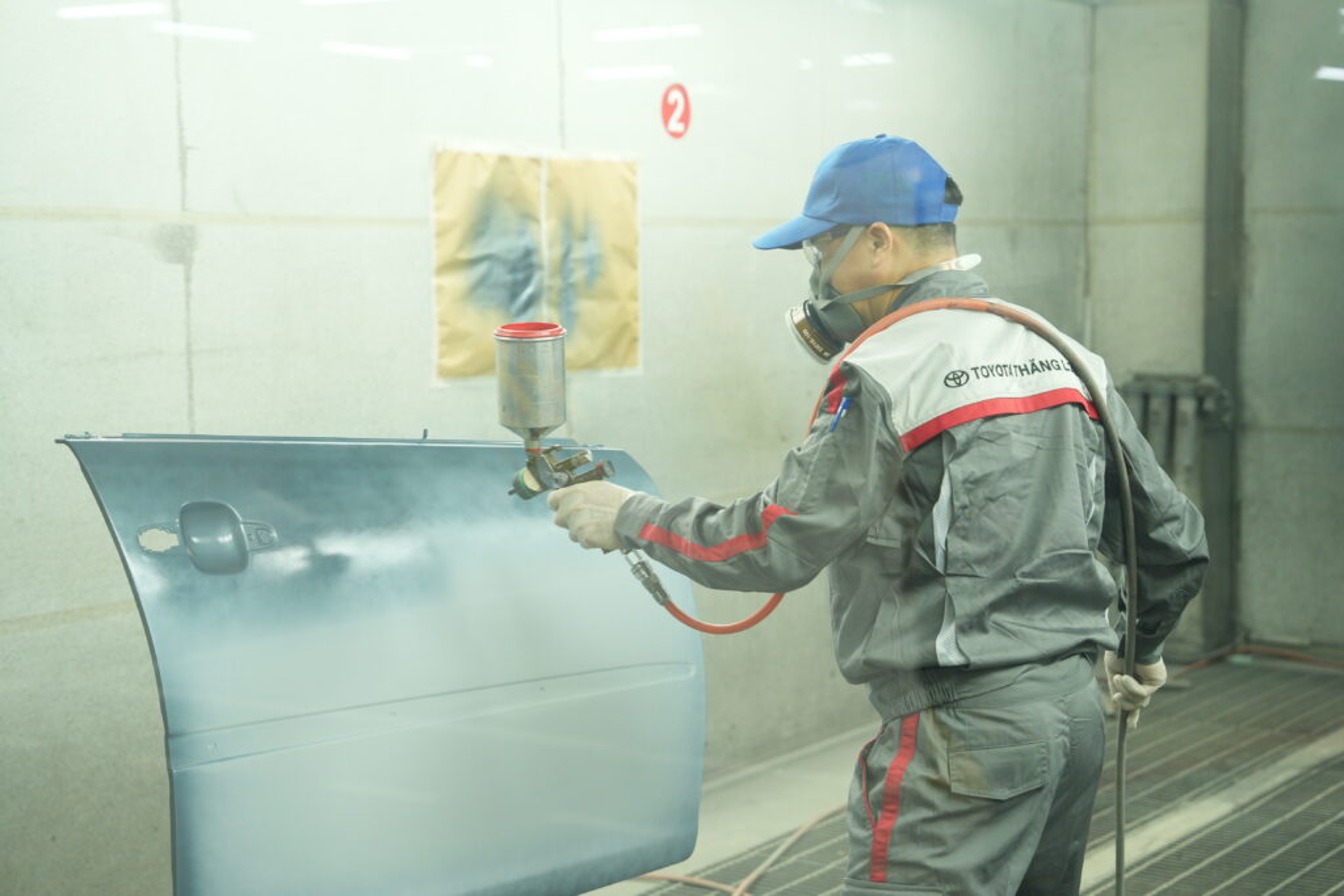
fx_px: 2390
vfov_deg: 21.2
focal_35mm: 64
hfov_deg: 31.4
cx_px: 672
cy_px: 448
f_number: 4
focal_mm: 64
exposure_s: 1/160
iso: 1600
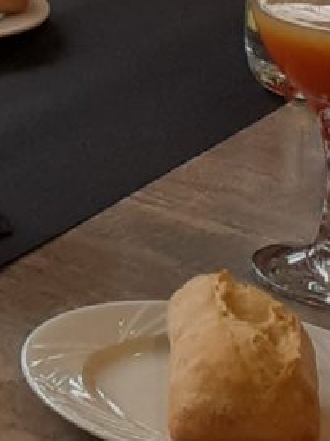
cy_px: -622
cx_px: -870
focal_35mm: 201
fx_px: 2557
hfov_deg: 6.4
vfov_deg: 8.9
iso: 40
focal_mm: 3.6
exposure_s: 1/135
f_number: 1.9
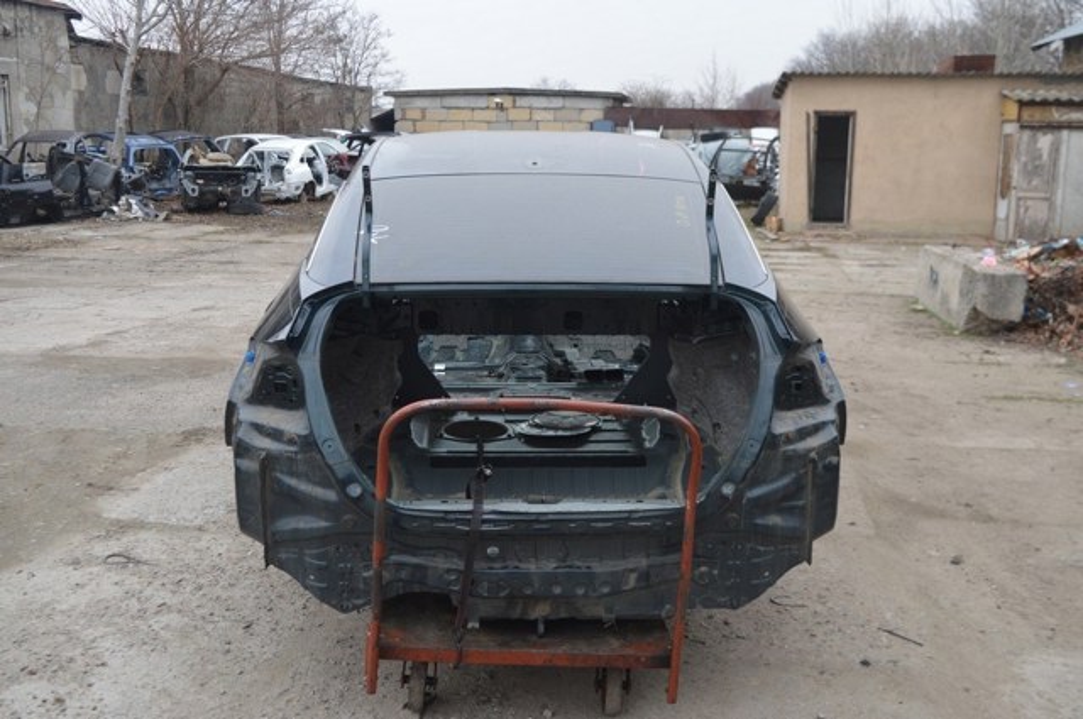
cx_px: 542
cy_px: 360
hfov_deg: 49.6
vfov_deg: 34.1
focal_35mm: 39
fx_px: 1172
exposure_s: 1/125
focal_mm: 26
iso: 125
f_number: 5.6
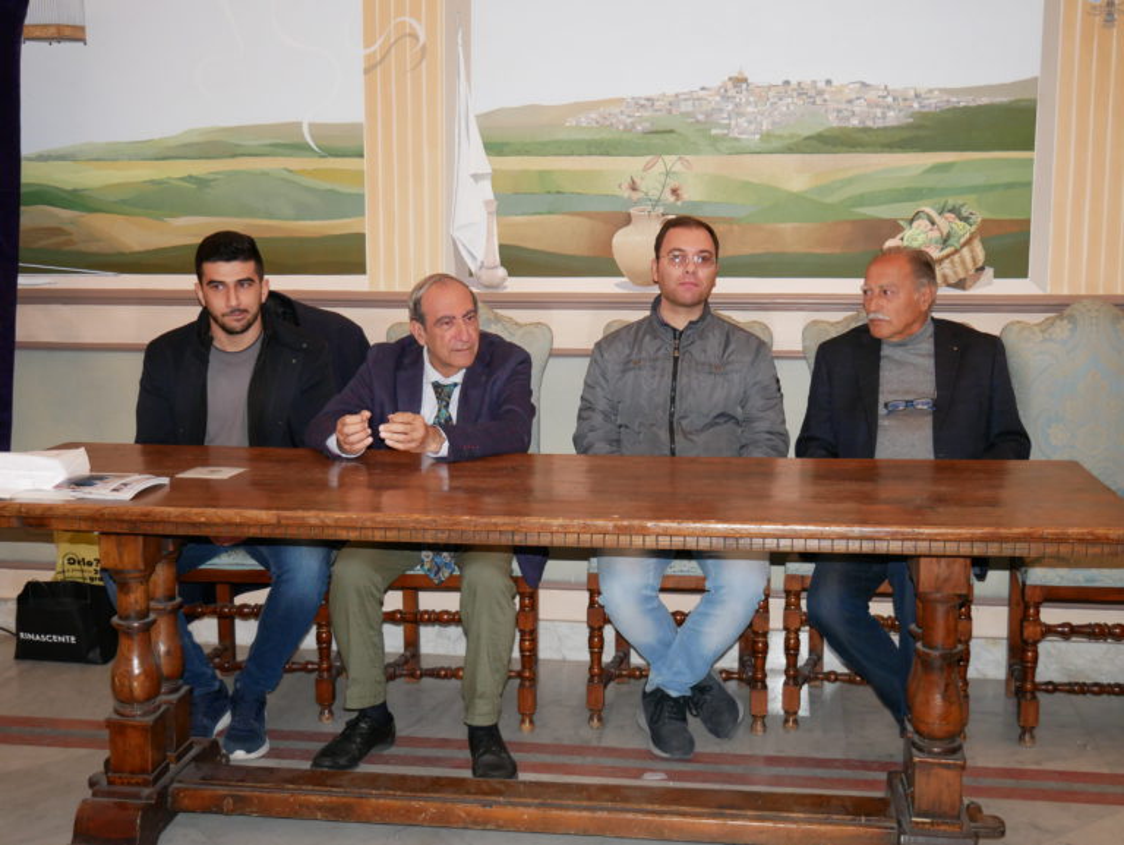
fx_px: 1430
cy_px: 422
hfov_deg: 42.9
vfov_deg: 32.9
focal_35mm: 44
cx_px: 562
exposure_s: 1/60
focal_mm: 22
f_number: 4.2
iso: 1250
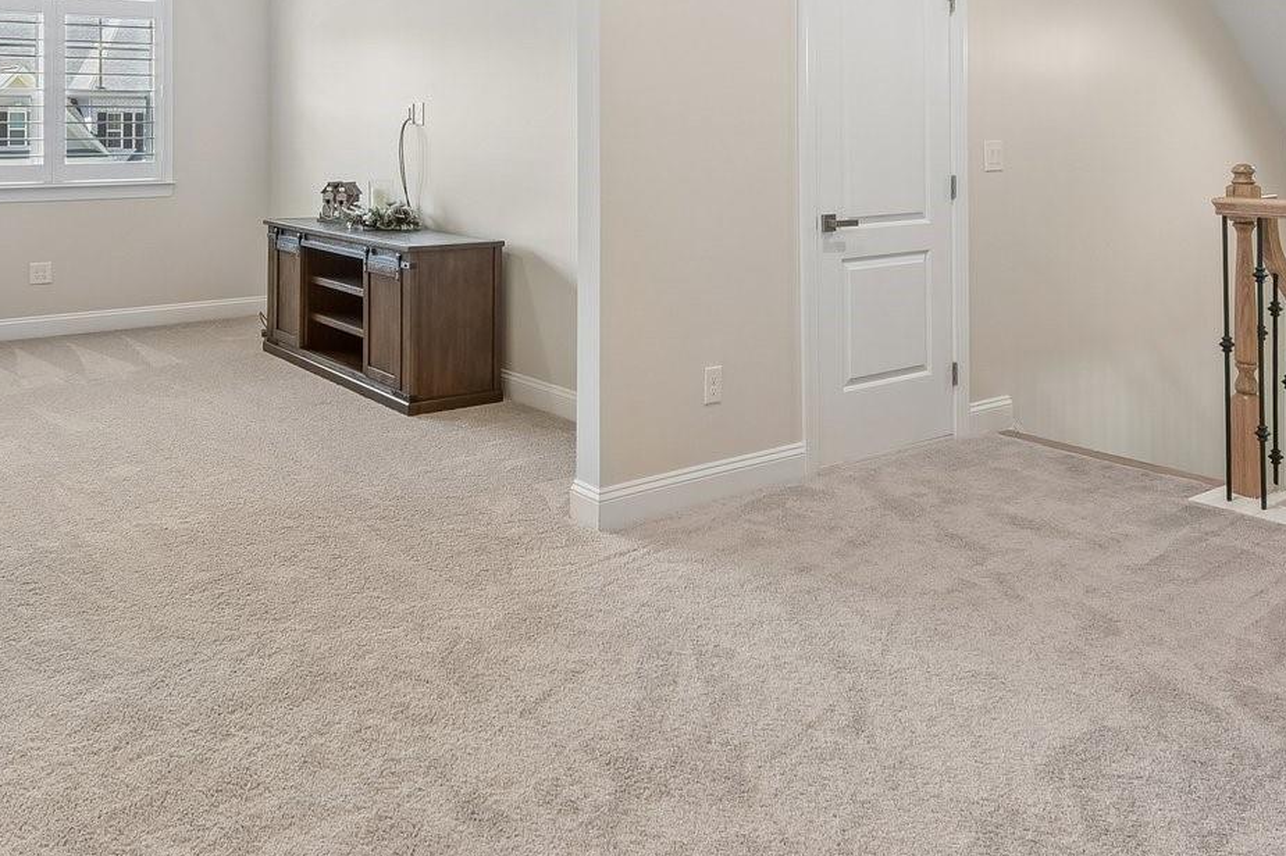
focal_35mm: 31
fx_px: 1107
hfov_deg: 59.6
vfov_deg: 40.2
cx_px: 489
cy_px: 142
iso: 200
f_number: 11
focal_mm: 14
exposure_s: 1/5
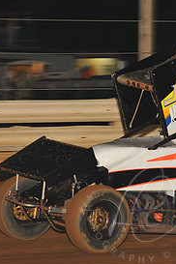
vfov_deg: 5.2
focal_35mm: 393
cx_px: 143
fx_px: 2882
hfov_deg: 3.5
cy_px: 115
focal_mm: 185
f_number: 6.3
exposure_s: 1/320
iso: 1250
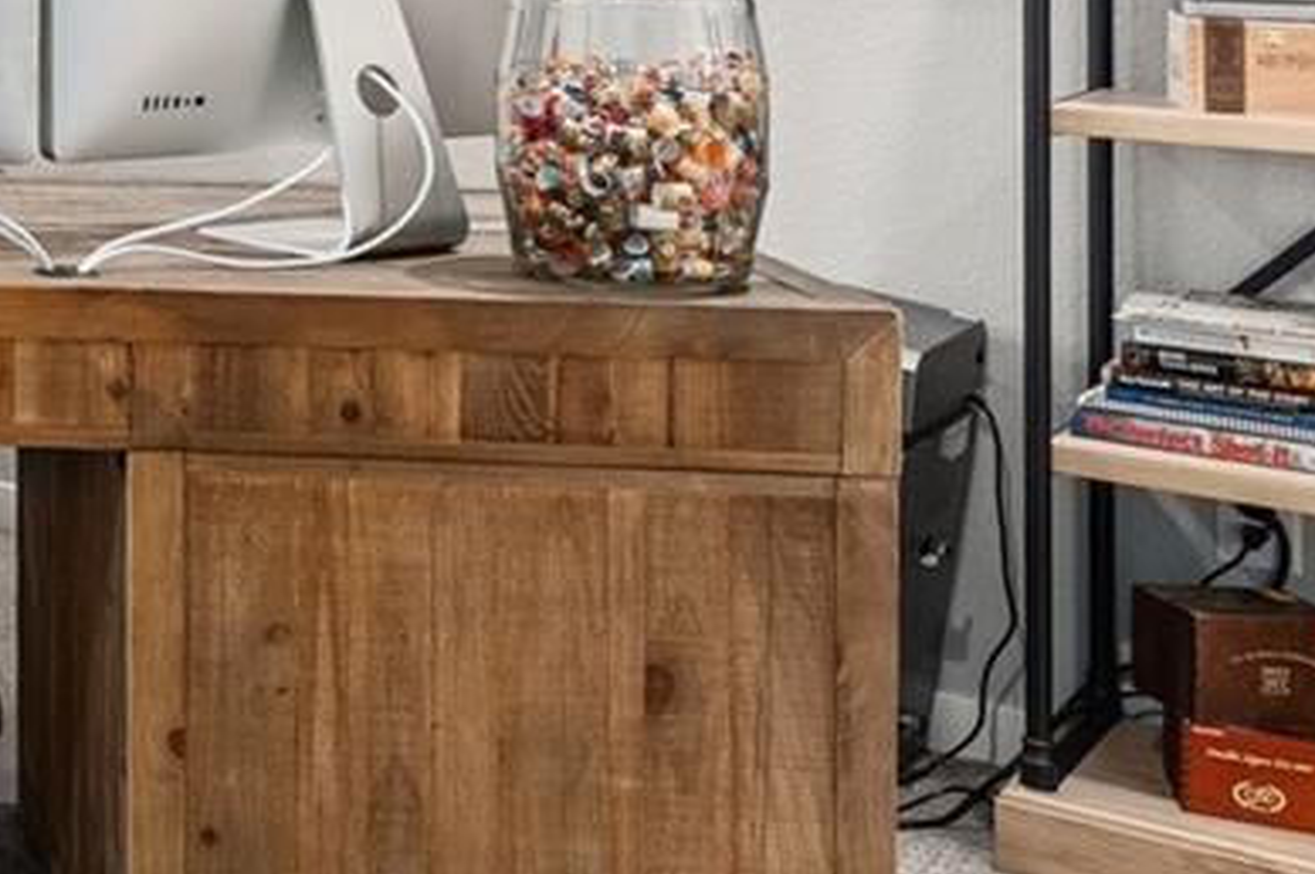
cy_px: -217
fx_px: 2409
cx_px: -763
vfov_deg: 19.2
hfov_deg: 23.2
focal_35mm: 66
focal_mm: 16
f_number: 8
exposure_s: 1/2.5
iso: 800
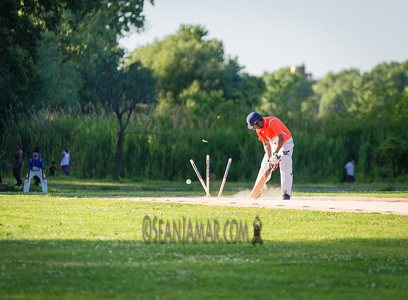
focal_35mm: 264
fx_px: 3083
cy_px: 115
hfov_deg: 7.6
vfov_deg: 5.6
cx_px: 277
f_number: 2.8
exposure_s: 1/2000
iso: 400
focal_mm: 200
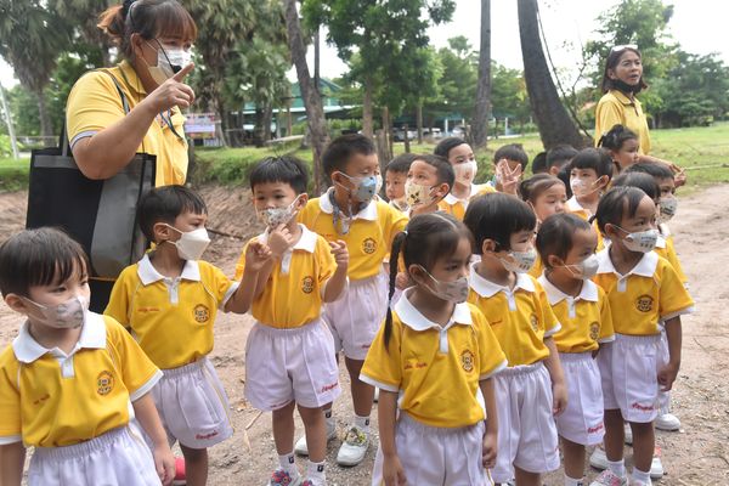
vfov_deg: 38.9
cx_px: 364
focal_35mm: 34
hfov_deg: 55.8
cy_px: 243
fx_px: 688
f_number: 4
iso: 1000
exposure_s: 1/1250
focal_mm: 34
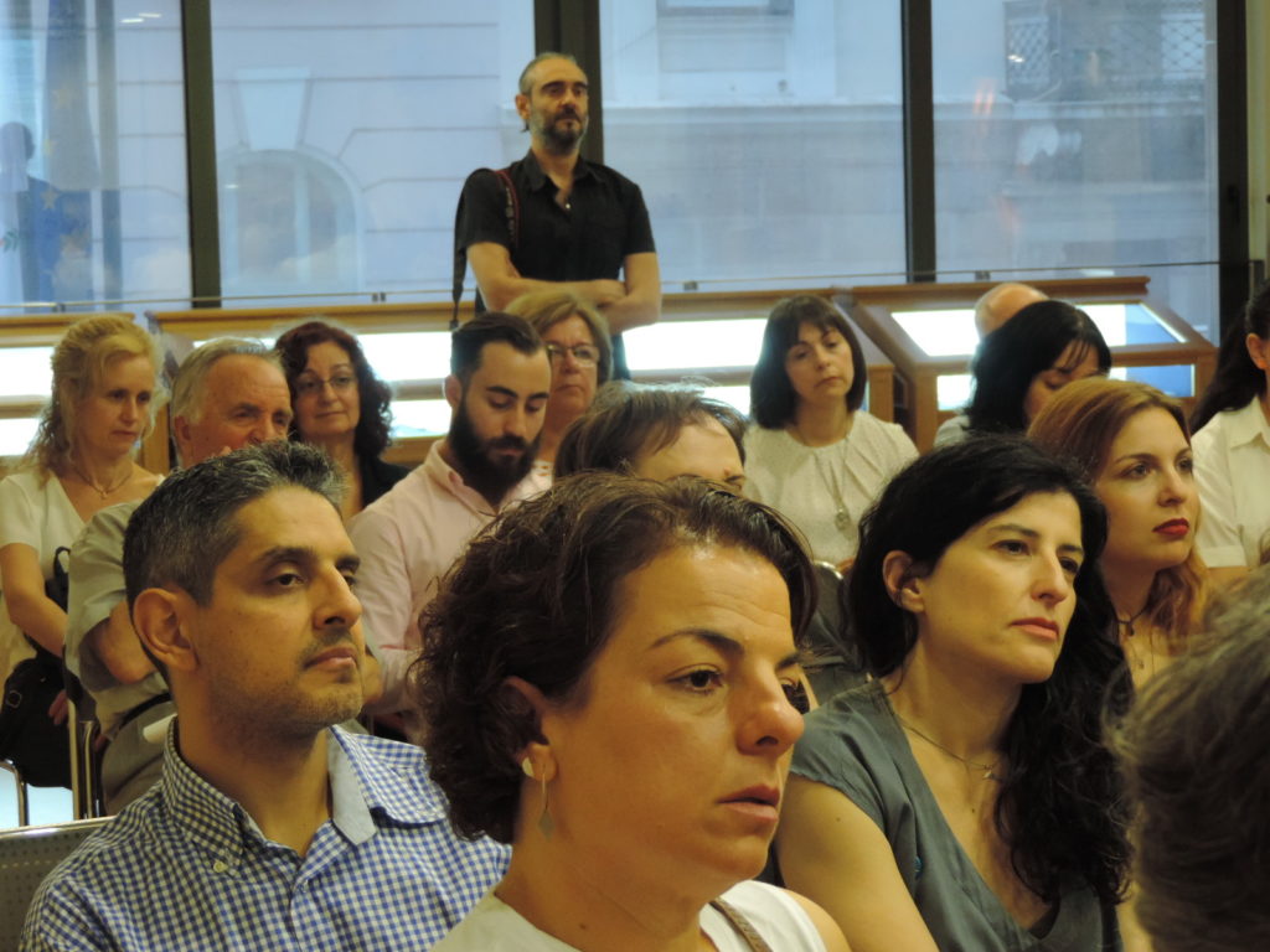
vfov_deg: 14.8
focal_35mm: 100
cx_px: 635
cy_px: 476
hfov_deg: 19.6
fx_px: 3669
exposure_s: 1/25
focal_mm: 17.8
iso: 640
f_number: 4.1
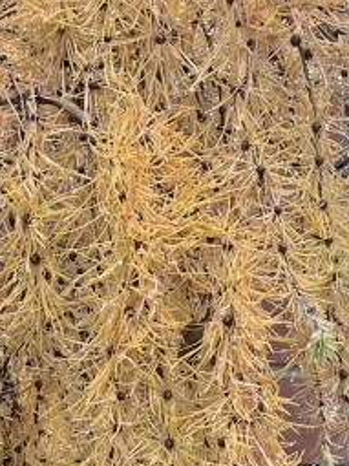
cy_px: 623
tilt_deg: +5.8
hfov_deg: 13.2
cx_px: -51
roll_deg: +1.8
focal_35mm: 110
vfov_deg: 16.8
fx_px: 1480
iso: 40
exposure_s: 1/162
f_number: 1.6
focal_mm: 5.1
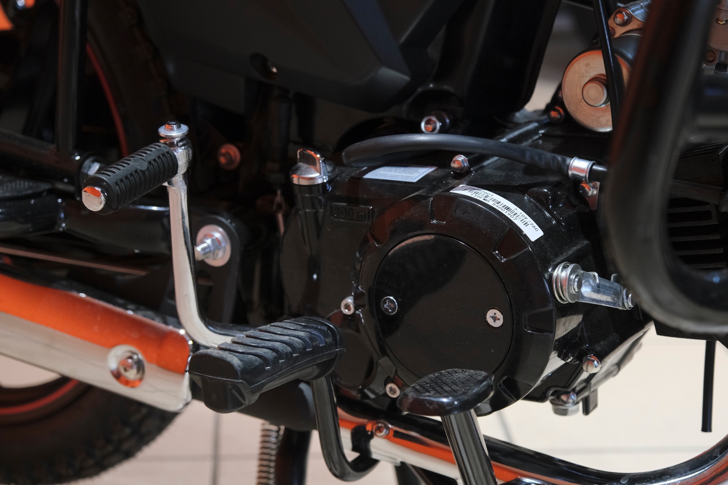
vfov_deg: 20.3
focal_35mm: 67
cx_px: 364
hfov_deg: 30.1
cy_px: 242
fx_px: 1355
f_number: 4
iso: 2000
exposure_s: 1/100
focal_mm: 44.7
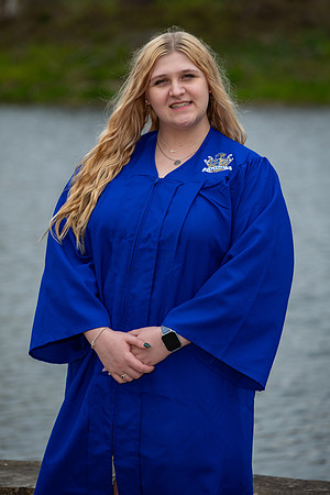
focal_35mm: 210
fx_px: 2887
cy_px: 248
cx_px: 165
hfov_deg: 6.5
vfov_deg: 9.8
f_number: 4
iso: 250
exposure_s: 1/400
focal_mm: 140
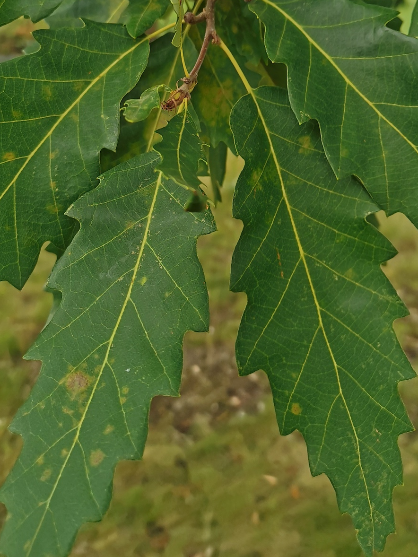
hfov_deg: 32.8
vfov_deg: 41.6
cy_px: 138
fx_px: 708
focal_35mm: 44
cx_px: 237
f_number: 1.8
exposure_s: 1/373
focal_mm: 5.58
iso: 50
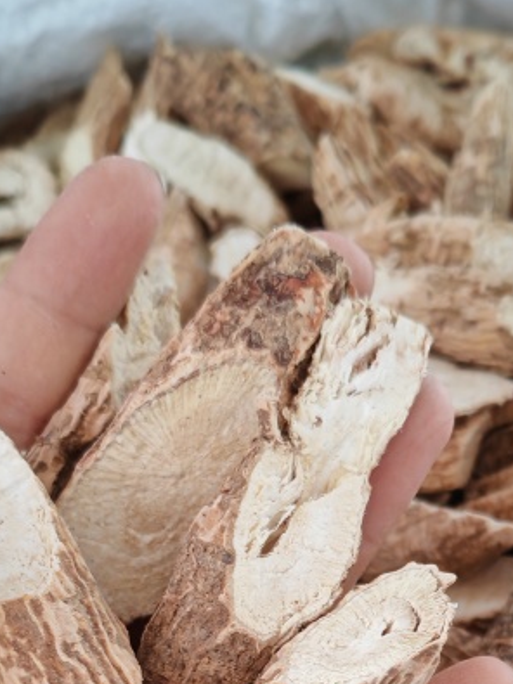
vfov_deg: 24.9
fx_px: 1443
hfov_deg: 20.1
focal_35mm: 73
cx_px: 300
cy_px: 747
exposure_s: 1/33
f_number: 1.95
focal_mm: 5.52
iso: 800
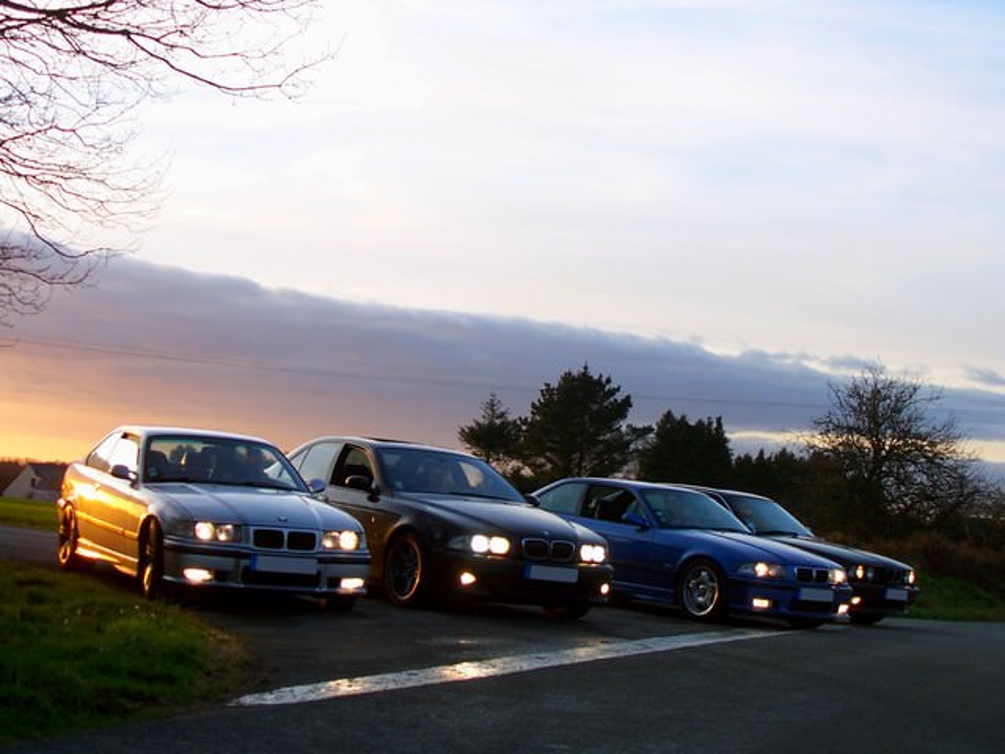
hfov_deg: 32.2
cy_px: 377
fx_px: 1742
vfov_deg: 24.4
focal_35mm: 60
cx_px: 502
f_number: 2.8
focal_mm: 10.3
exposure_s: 1/180
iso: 80
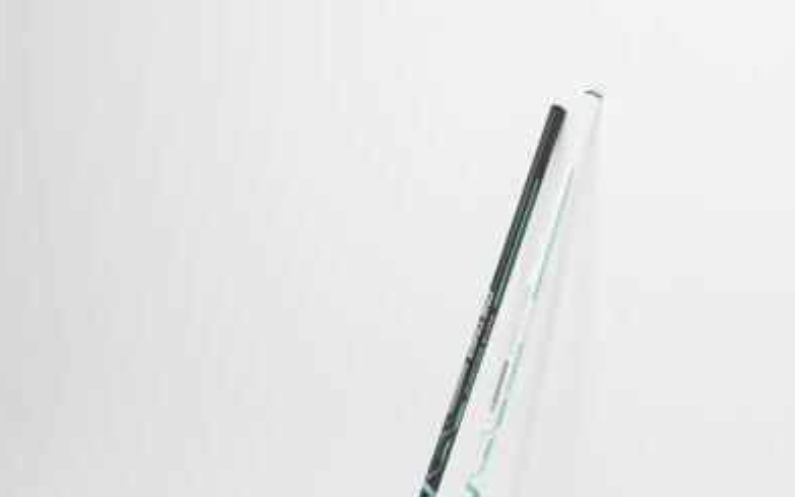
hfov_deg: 30.6
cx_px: 395
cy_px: 495
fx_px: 1452
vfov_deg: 18.9
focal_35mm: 67
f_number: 8
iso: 160
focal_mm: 29
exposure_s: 1/160
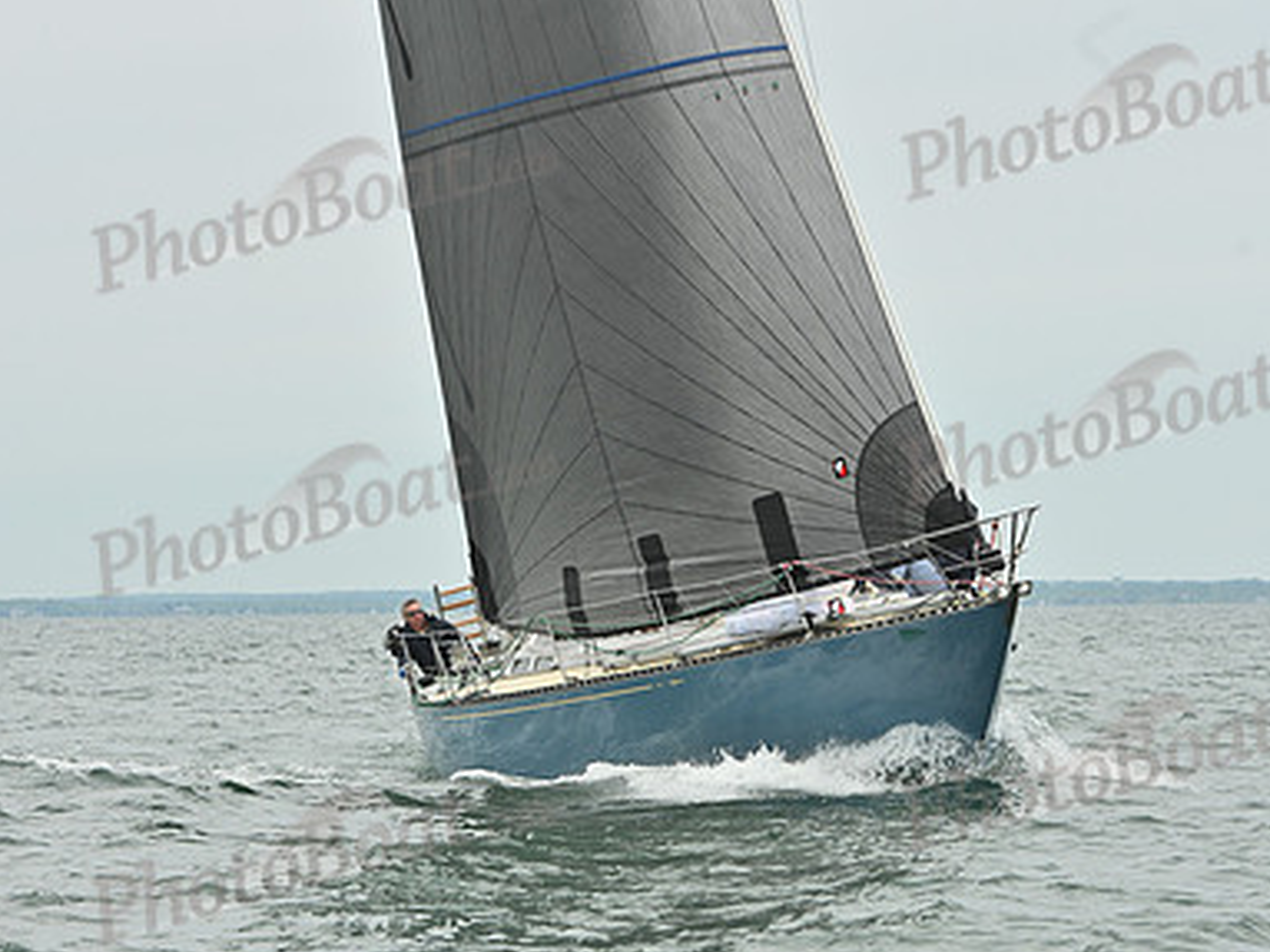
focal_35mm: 211
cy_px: 639
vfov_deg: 7.0
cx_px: 733
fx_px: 7739
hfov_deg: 9.4
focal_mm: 145
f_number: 8
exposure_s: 1/1000
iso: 320
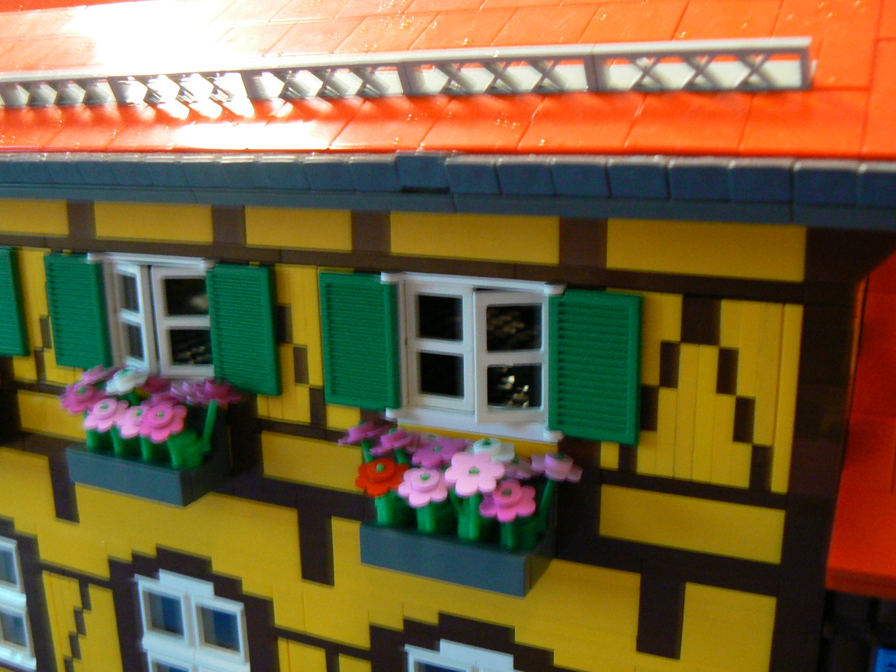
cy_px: 336
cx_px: 448
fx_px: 958
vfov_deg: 38.7
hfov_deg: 50.1
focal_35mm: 37
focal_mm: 6
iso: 200
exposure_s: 1/2.5
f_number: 2.8
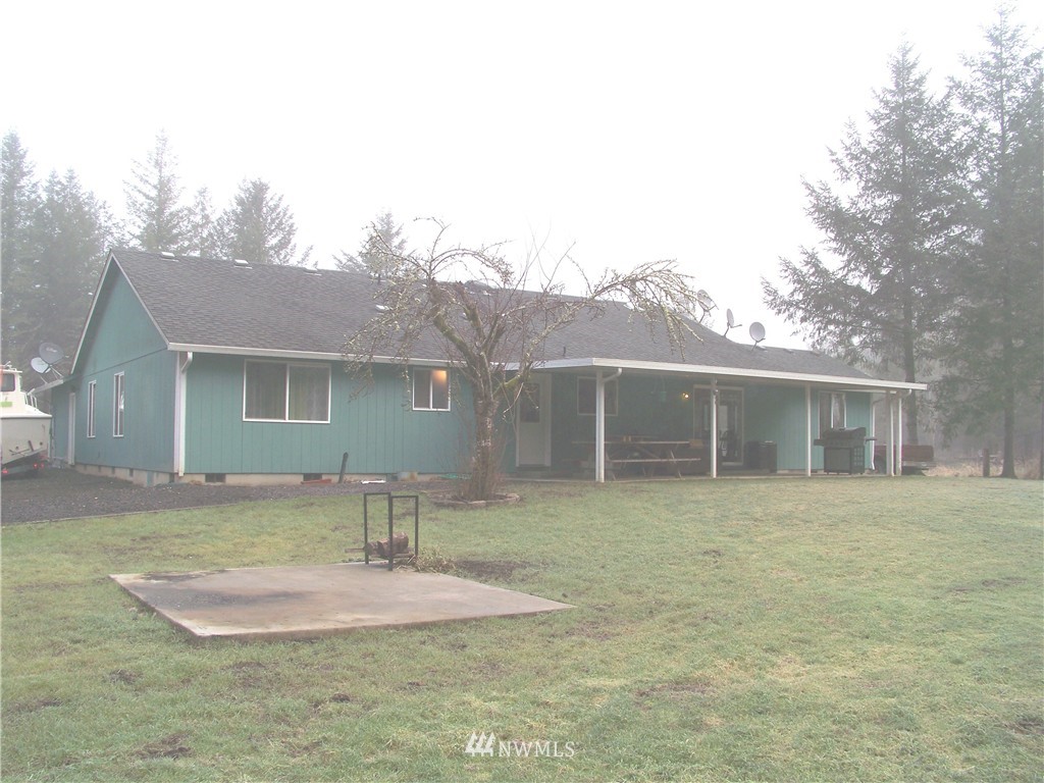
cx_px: 522
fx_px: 995
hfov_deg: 55.4
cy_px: 392
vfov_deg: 42.9
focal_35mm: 33
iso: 64
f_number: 5
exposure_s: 1/125
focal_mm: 5.85
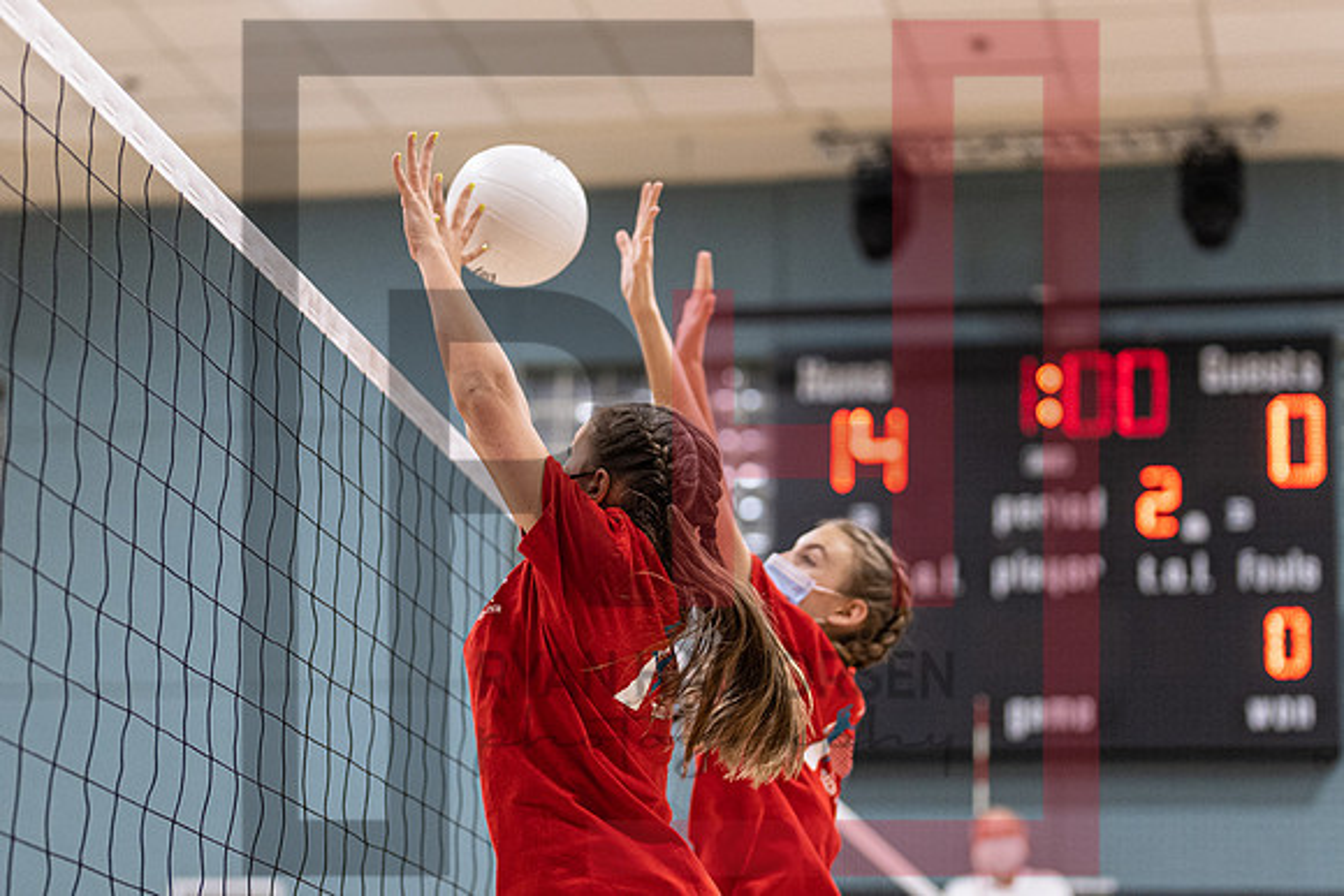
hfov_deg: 21.7
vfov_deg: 14.6
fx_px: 3511
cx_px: 669
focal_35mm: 94
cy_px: 446
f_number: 1.2
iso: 1000
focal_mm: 50
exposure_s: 1/1600
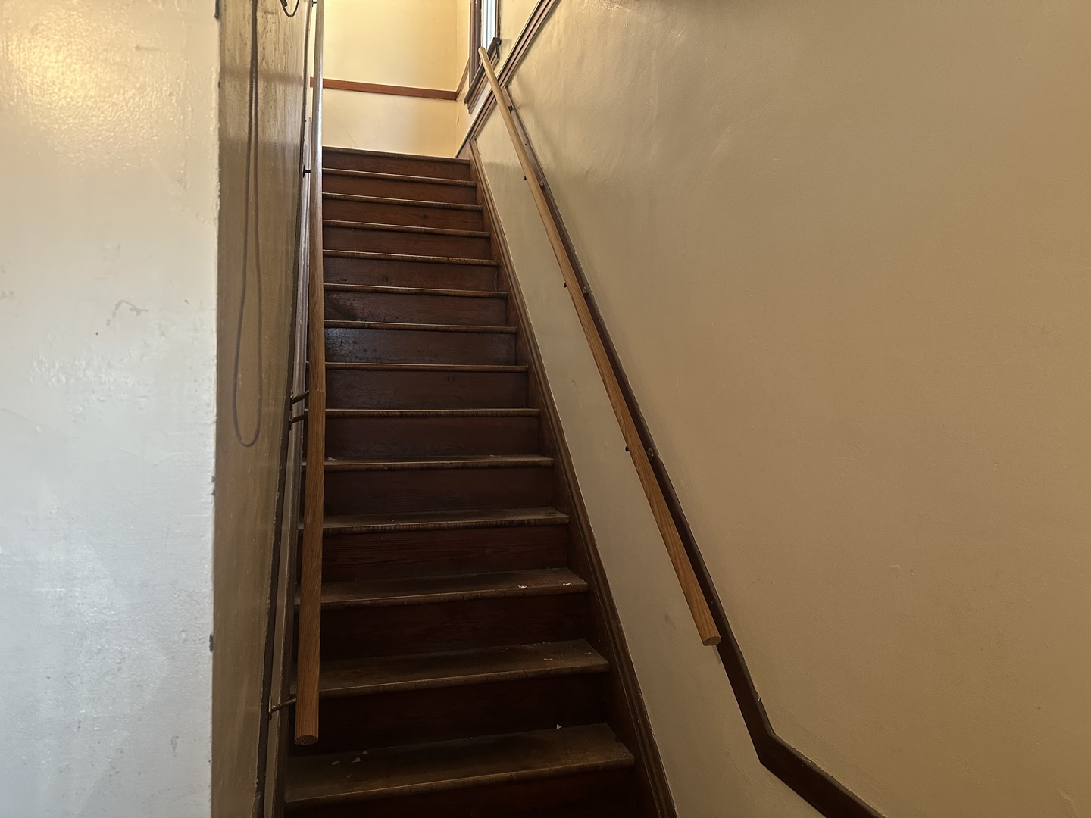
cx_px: 546
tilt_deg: -0.8
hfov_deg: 71.6
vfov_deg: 56.8
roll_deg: -1.2
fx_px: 756
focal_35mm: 24
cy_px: 409
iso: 400
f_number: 1.78
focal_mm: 6.86
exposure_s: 1/60
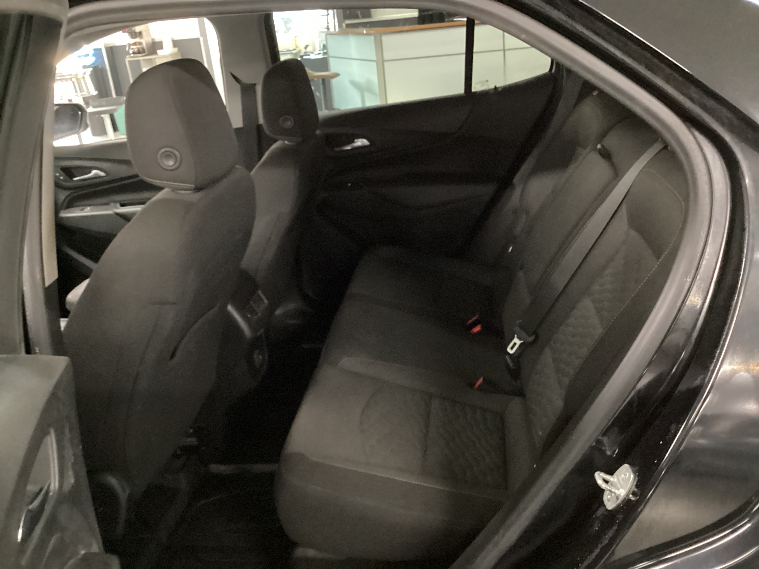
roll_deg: +5.5
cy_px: 284
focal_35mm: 31
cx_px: 380
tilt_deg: -25.2
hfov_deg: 58.4
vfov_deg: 45.4
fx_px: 680
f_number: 2.4
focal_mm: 3.3
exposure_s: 1/17
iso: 800
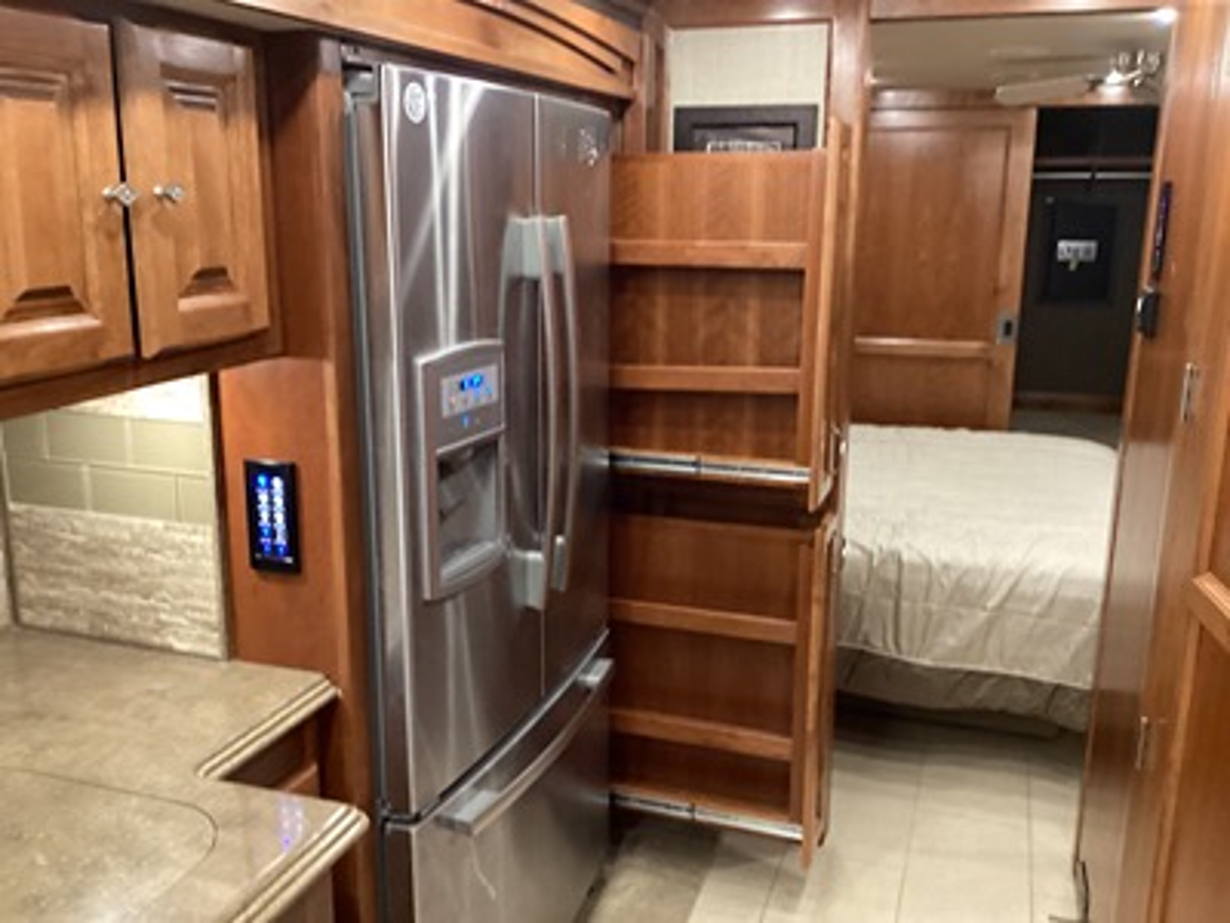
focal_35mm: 31
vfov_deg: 45.4
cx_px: 615
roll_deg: +0.3
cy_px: 462
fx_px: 1102
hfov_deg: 58.4
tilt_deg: -13.4
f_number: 2.4
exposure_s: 1/30
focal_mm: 3.3
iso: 400
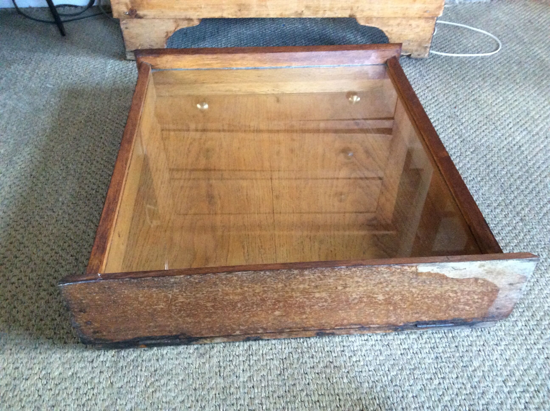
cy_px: 206
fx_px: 508
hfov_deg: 56.9
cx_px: 275
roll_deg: +1.4
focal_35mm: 32
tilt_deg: -42.5
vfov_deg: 44.1
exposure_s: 1/17
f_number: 2.4
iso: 320
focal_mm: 3.3
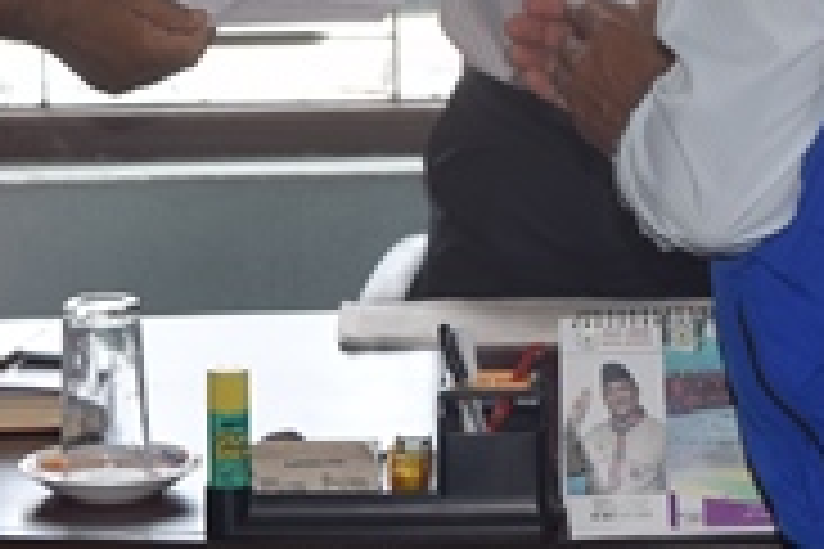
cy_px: -227
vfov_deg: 7.6
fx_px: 4074
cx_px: 513
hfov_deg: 11.5
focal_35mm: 178
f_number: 5.6
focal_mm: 34
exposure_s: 1/125
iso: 140
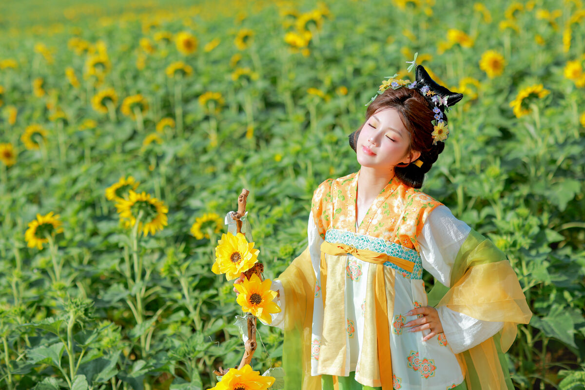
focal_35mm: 85
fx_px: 1381
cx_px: 292
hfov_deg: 23.9
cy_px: 195
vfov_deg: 16.1
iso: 100
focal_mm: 85
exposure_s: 1/2500
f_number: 2.5
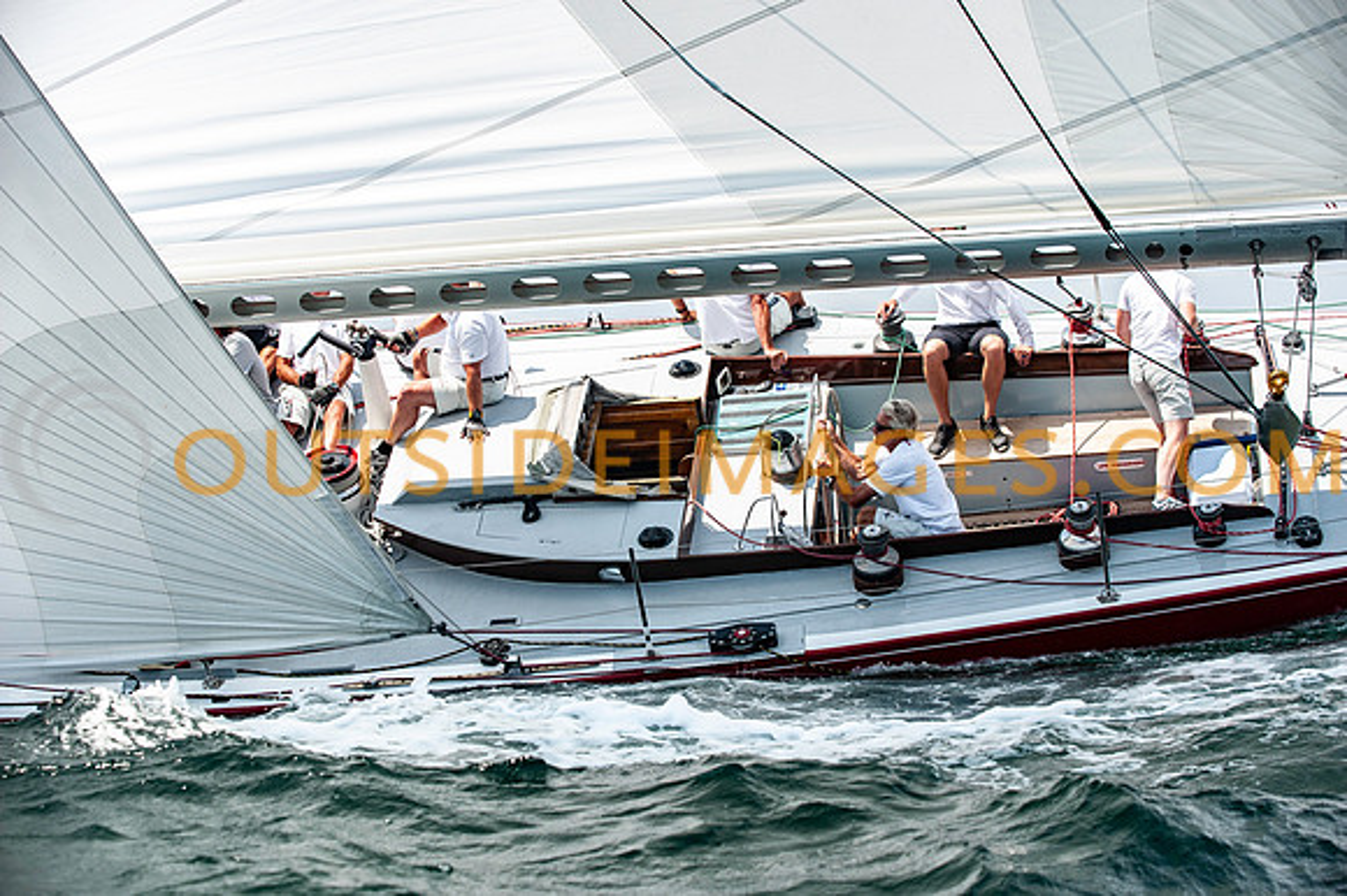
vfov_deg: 17.0
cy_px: 448
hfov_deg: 25.4
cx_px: 674
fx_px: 2992
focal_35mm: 80
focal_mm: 80
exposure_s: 1/2500
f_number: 5
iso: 320
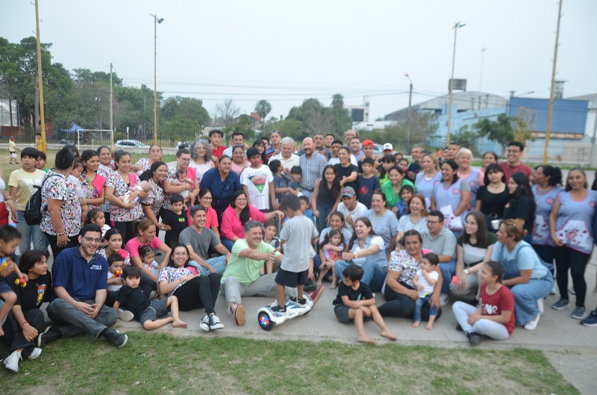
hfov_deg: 67.5
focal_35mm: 27
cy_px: 198
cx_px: 298
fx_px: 447
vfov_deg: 47.7
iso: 250
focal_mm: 18
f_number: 3.5
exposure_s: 1/25
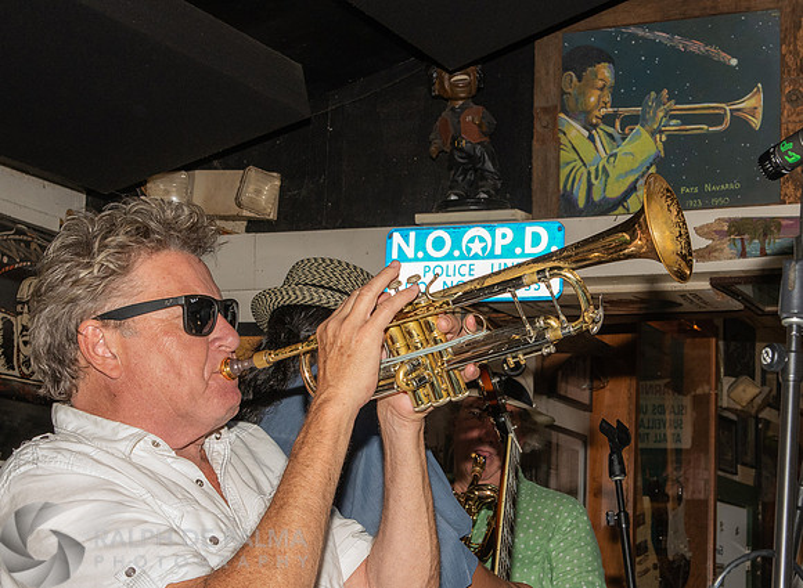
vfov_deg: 17.3
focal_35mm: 84
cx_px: 457
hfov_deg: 23.5
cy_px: 332
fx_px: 1933
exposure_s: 1/100
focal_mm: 42
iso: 800
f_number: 9
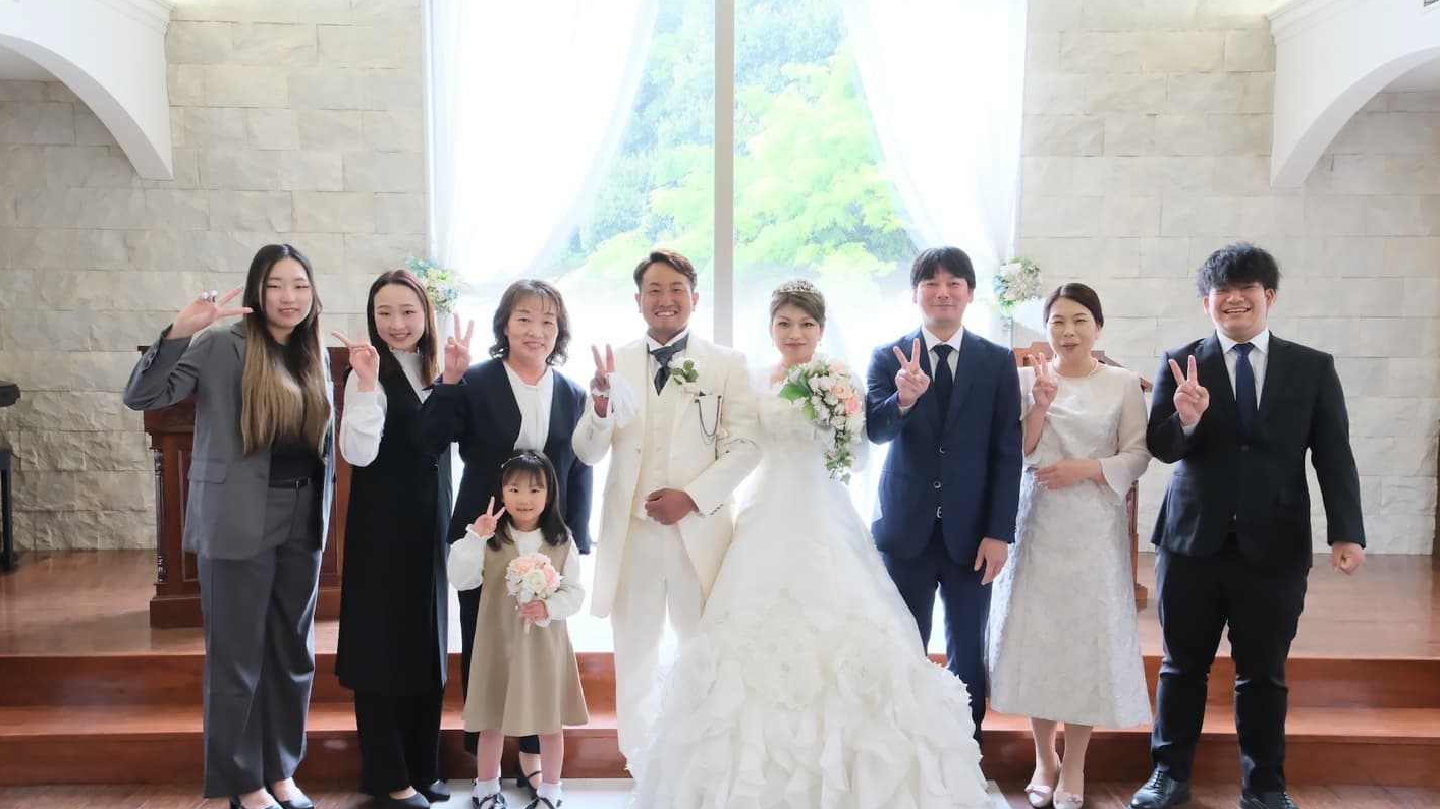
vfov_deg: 36.6
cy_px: 435
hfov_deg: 61.0
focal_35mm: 32
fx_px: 1222
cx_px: 731
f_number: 5.6
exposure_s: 1/100
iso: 3200
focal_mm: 20
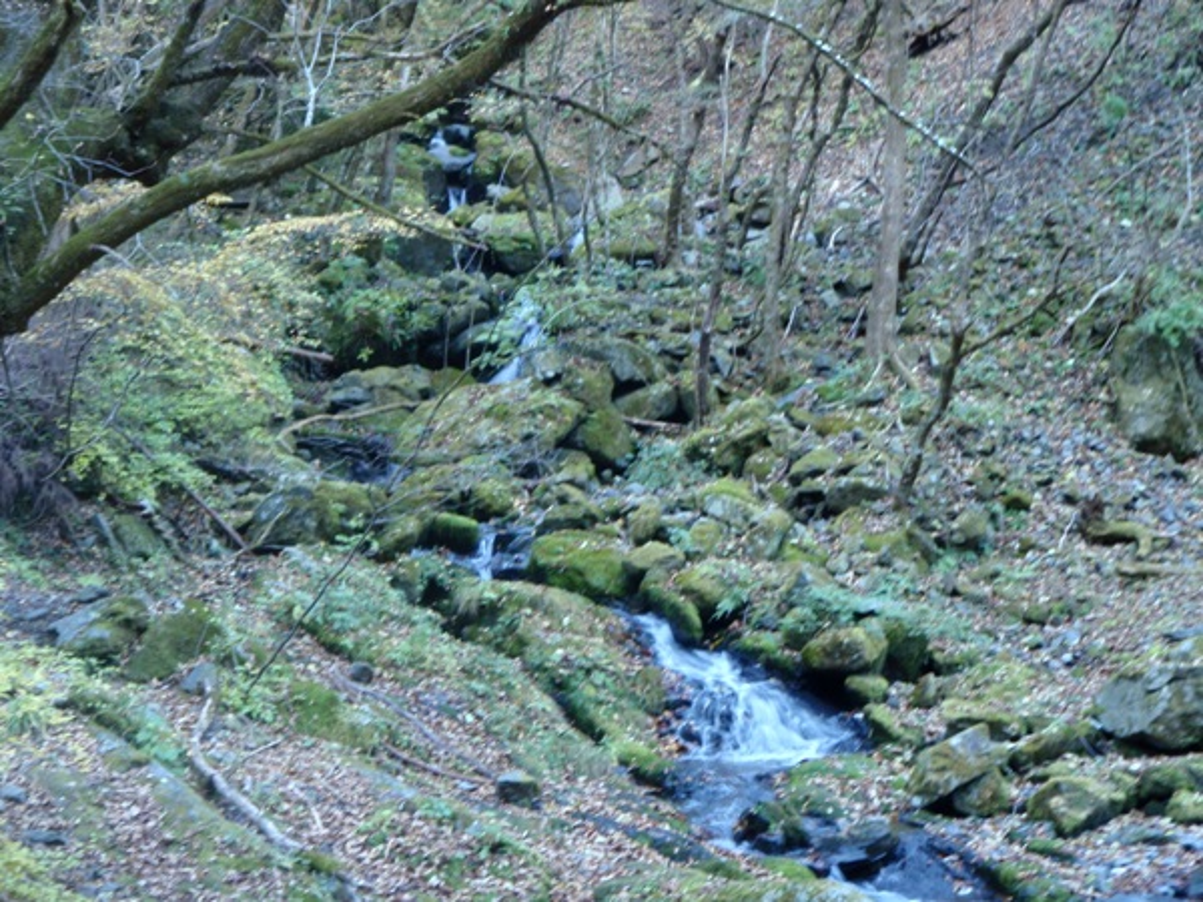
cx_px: 602
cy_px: 451
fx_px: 2259
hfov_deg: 29.8
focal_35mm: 65
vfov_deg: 22.6
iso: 100
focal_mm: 11.76
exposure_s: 1/4
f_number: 4.7
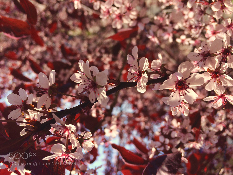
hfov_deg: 61.7
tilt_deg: +6.6
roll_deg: -16.0
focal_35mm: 29
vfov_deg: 48.2
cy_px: 88
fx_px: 195
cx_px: 116
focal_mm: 4.15
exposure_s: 1/1580
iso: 32
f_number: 2.2
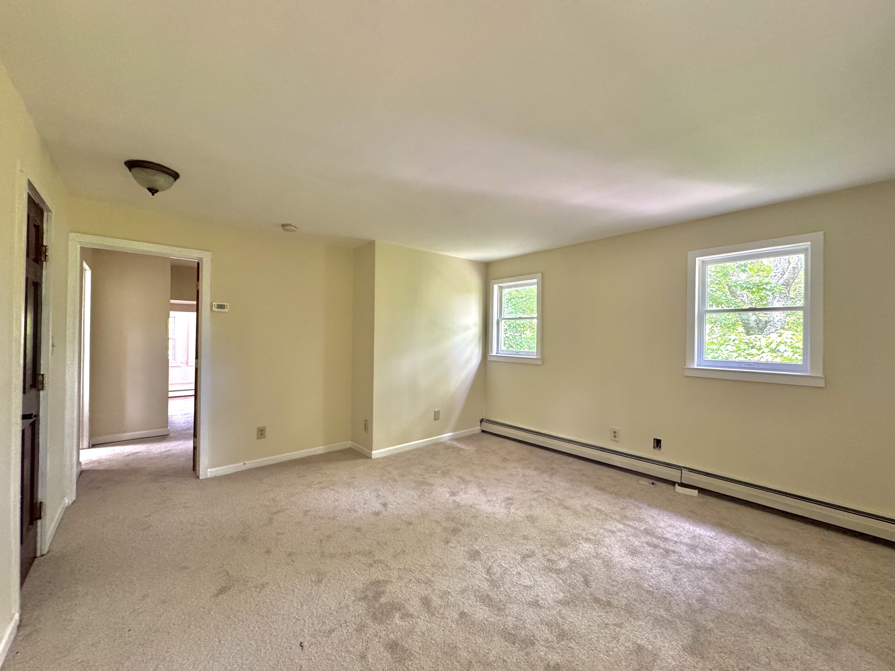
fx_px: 362
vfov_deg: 85.7
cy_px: 336
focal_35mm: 14
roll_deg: +0.2
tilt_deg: -0.7
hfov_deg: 102.1
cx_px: 448
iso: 400
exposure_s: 1/60
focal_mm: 2.22
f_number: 2.2
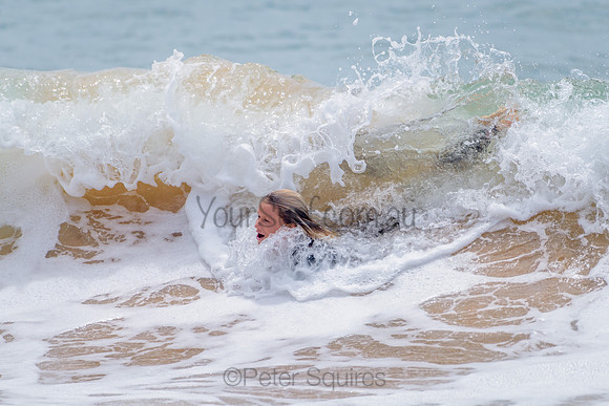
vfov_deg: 2.2
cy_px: 224
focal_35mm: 613
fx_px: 10374
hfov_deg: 3.4
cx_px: 336
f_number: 5.6
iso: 180
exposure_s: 1/2000
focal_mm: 500
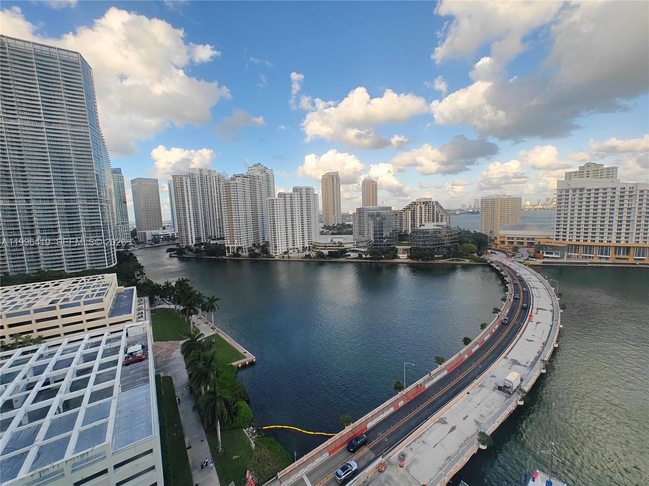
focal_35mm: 14
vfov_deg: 85.7
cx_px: 324
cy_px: 243
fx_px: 262
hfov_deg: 102.1
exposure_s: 1/333
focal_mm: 2.59
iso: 64
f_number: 2.2
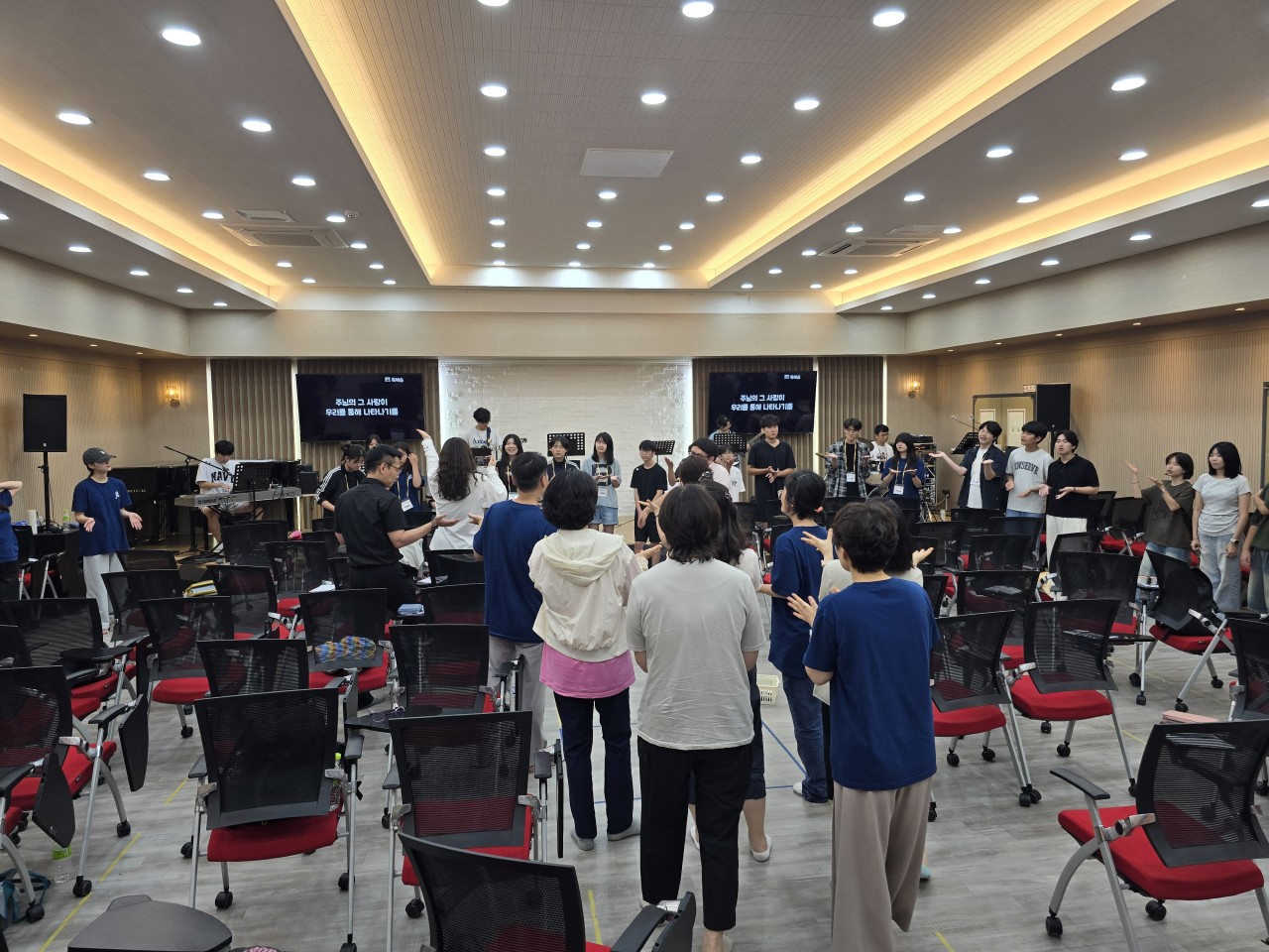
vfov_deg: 58.9
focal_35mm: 23
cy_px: 476
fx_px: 843
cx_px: 634
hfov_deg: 73.9
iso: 80
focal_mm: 6.3
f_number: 1.7
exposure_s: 1/120
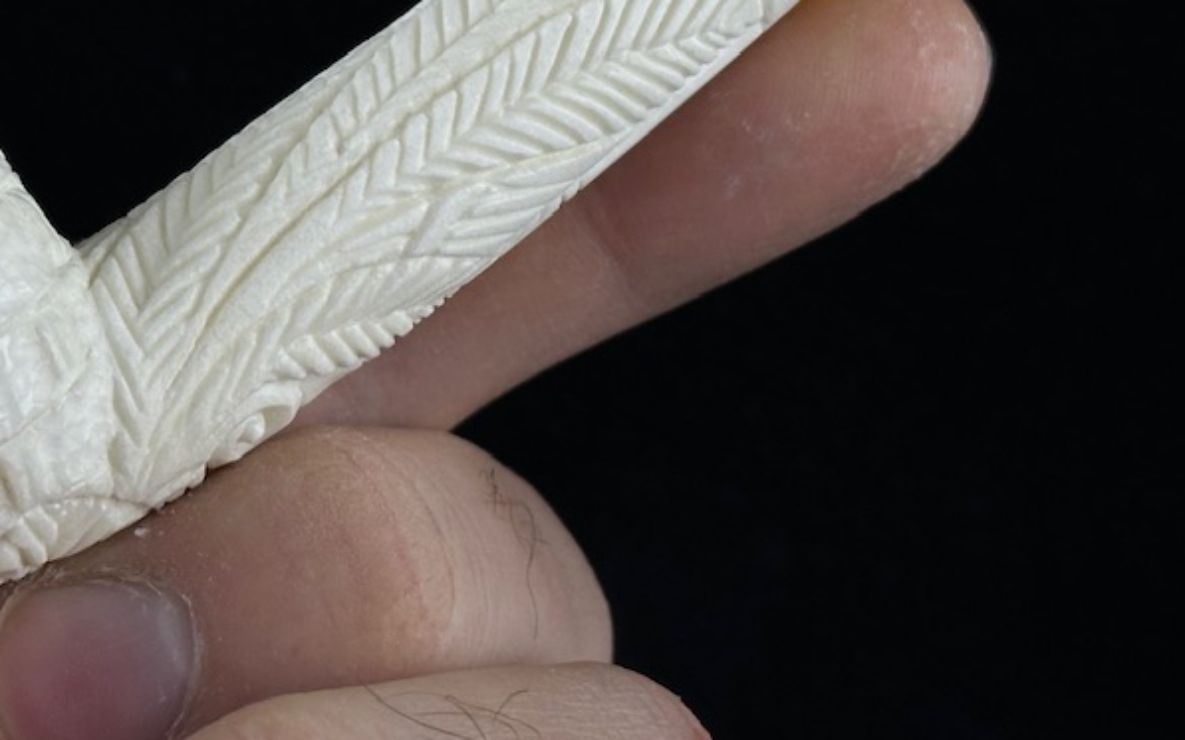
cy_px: 46
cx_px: 526
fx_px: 3520
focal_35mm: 109
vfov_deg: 11.9
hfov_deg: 19.1
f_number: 1.78
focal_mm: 6.86
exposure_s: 1/816
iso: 64
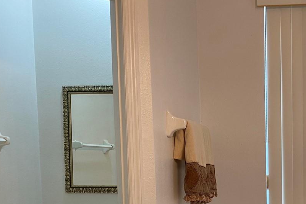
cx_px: 252
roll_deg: +1.3
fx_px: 459
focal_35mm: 54
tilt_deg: -4.4
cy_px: 200
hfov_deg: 35.5
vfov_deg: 24.0
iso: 80
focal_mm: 4.25
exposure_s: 1/60
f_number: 1.8
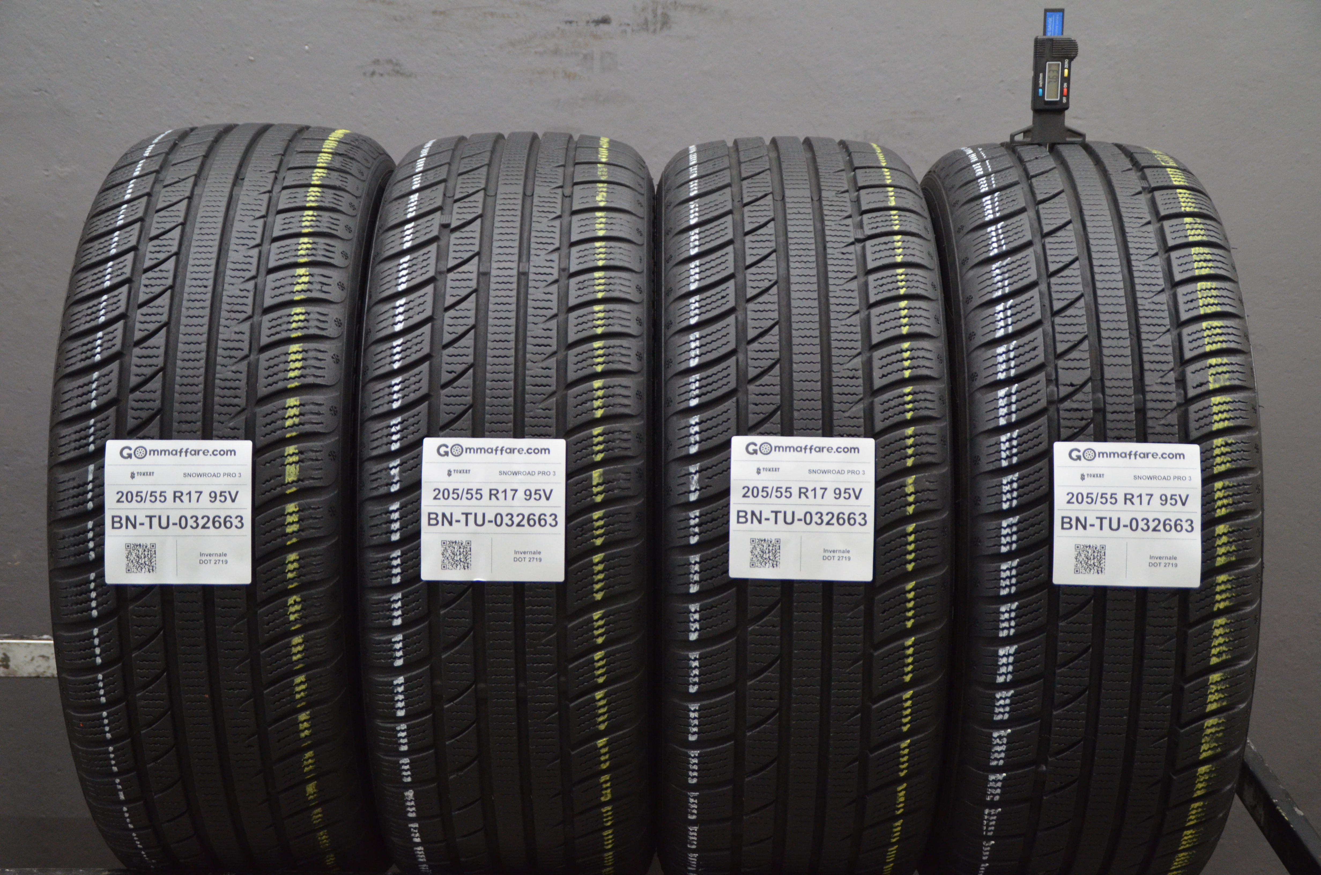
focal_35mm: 57
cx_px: 660
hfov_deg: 35.1
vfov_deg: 23.7
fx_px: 2087
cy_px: 438
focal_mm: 38
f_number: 4.5
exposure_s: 1/30
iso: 1600
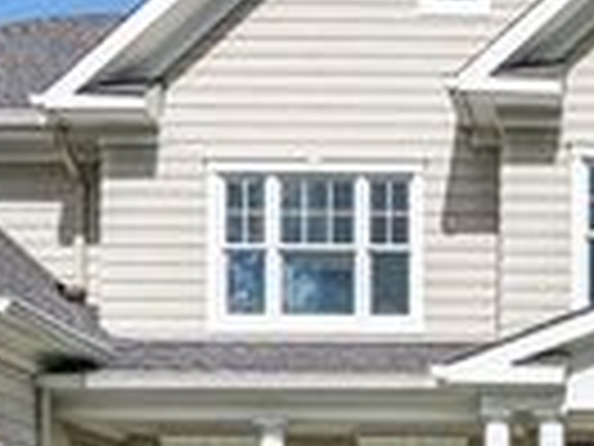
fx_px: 1562
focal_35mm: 91
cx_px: 693
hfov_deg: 20.3
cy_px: 617
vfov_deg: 15.3
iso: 150
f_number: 2.8
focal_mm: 12.3
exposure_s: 1/3200
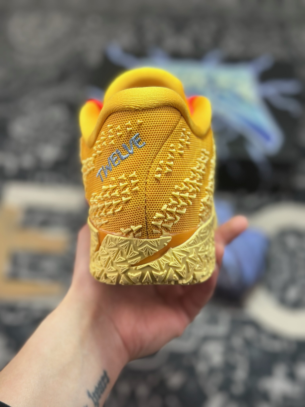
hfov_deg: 30.3
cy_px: 204
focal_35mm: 48
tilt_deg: -58.1
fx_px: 564
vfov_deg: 39.7
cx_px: 152
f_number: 1.78
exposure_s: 1/767
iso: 80
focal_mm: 6.86
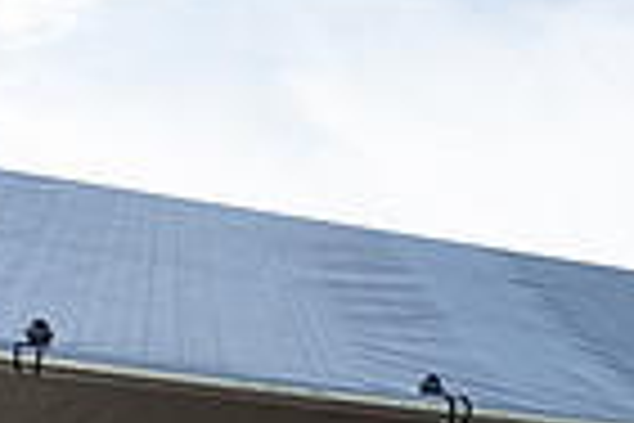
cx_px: 877
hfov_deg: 17.6
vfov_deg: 11.5
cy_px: 846
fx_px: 1884
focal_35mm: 107
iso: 640
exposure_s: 1/1250
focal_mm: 26
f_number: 5.6
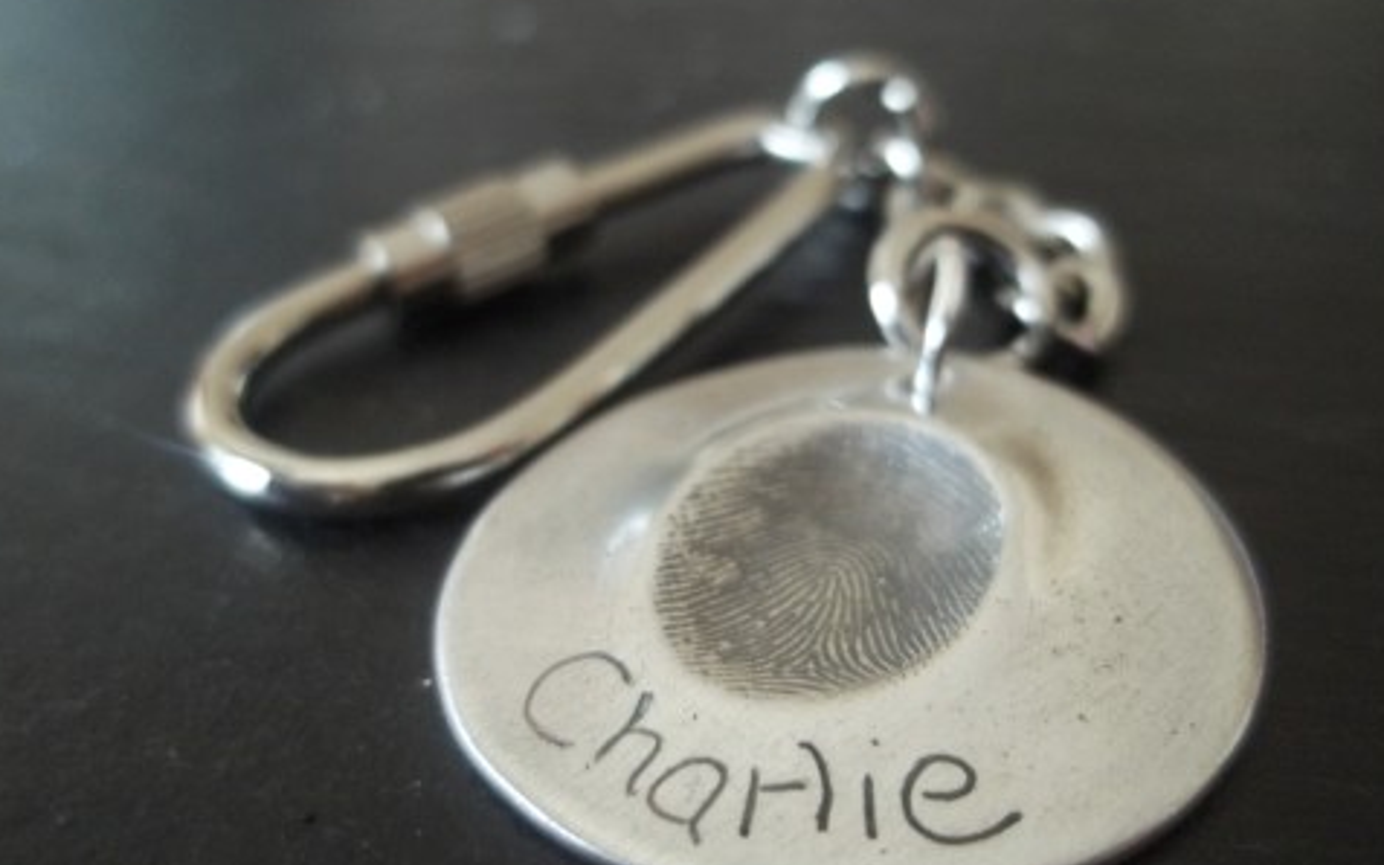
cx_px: 676
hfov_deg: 48.2
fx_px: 1546
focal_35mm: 41
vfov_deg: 31.2
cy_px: 514
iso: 160
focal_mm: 6.5
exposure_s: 1/8
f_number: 3.1
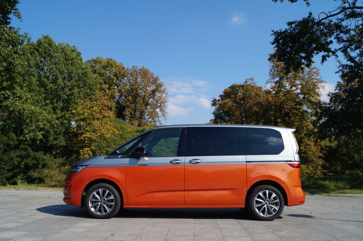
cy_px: 120
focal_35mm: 33
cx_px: 182
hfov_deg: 57.3
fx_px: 332
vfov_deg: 39.9
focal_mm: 22
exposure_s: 1/125
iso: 100
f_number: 13
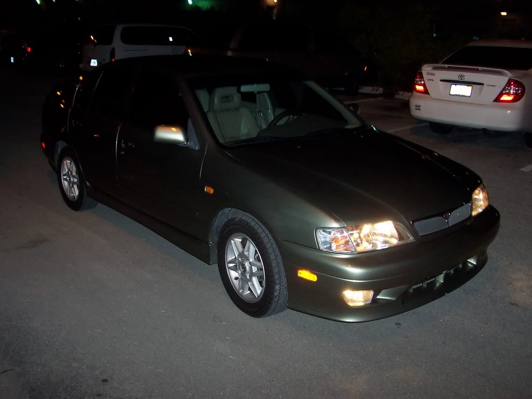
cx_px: 266
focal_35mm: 37
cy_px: 200
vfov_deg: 38.7
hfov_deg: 50.1
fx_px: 569
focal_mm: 5.6
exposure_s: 1/60
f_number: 2.8
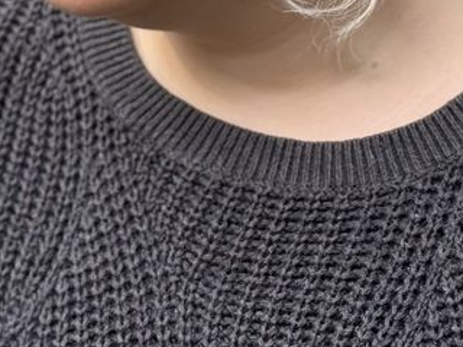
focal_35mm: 180
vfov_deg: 8.1
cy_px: -184
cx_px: 213
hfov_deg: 11.0
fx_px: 2408
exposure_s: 1/516
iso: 64
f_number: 1.78
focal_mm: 6.76
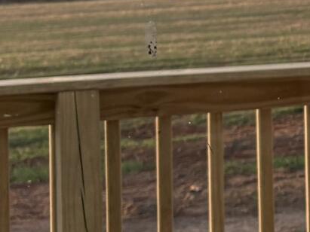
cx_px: 830
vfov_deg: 7.7
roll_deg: +1.8
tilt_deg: +0.2
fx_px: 1701
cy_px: -124
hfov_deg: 9.0
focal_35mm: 190
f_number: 1.6
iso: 50
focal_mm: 5.96
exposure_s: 1/724
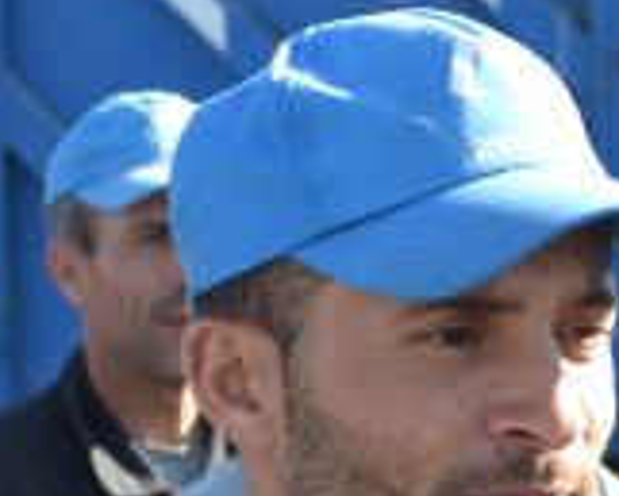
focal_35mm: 308
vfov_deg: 5.0
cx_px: 734
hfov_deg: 6.2
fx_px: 5644
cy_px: 715
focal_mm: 55
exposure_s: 1/160
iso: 100
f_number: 6.3
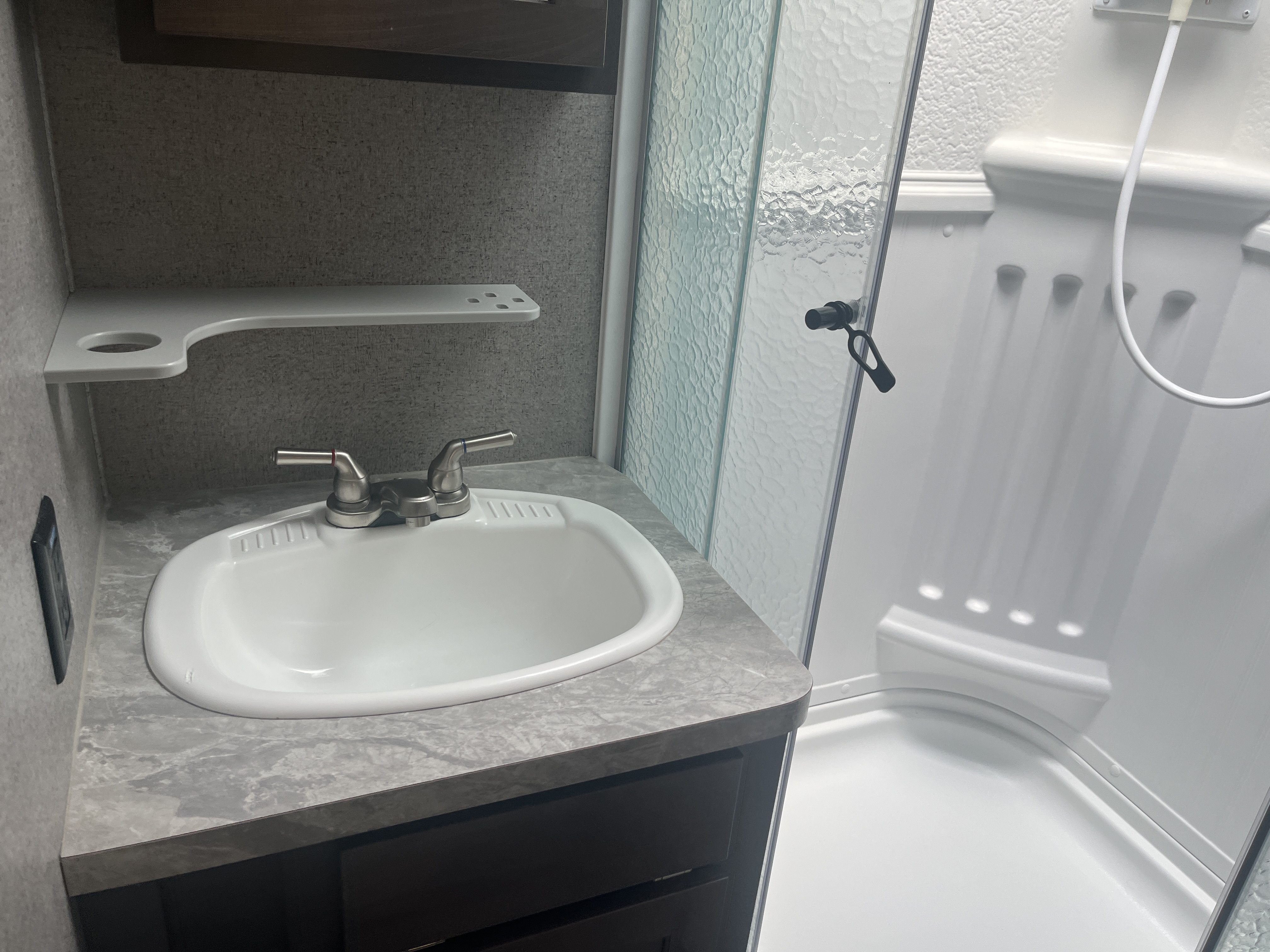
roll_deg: -5.0
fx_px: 954
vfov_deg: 53.1
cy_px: 476
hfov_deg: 67.3
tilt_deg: -25.8
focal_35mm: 26
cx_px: 635
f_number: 1.6
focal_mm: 5.1
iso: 64
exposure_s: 1/121
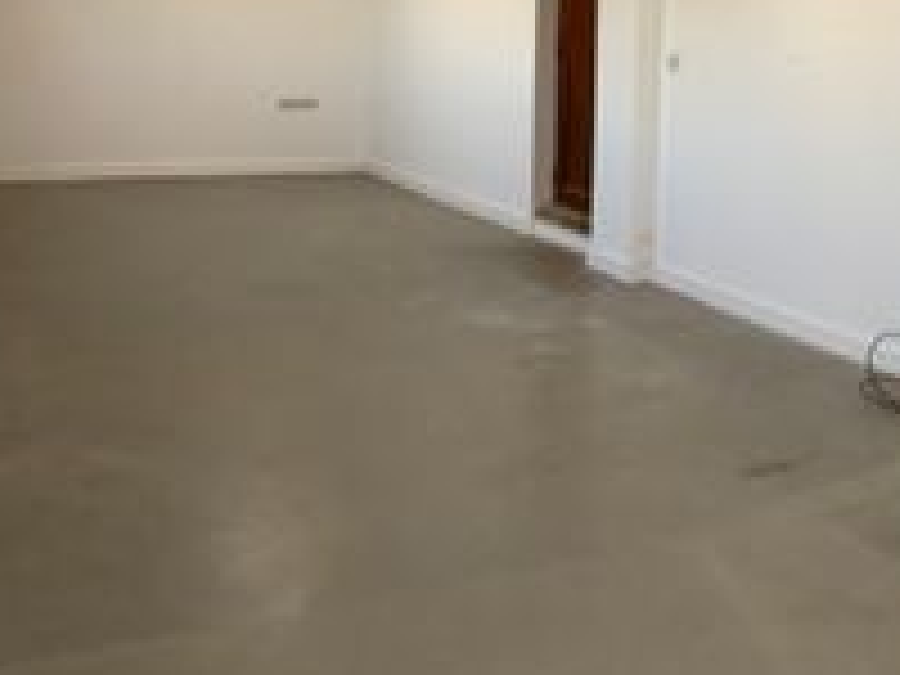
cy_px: 184
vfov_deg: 27.7
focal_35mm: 52
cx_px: 500
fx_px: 1352
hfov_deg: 36.8
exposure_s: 1/100
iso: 40
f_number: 1.8
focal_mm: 4.25
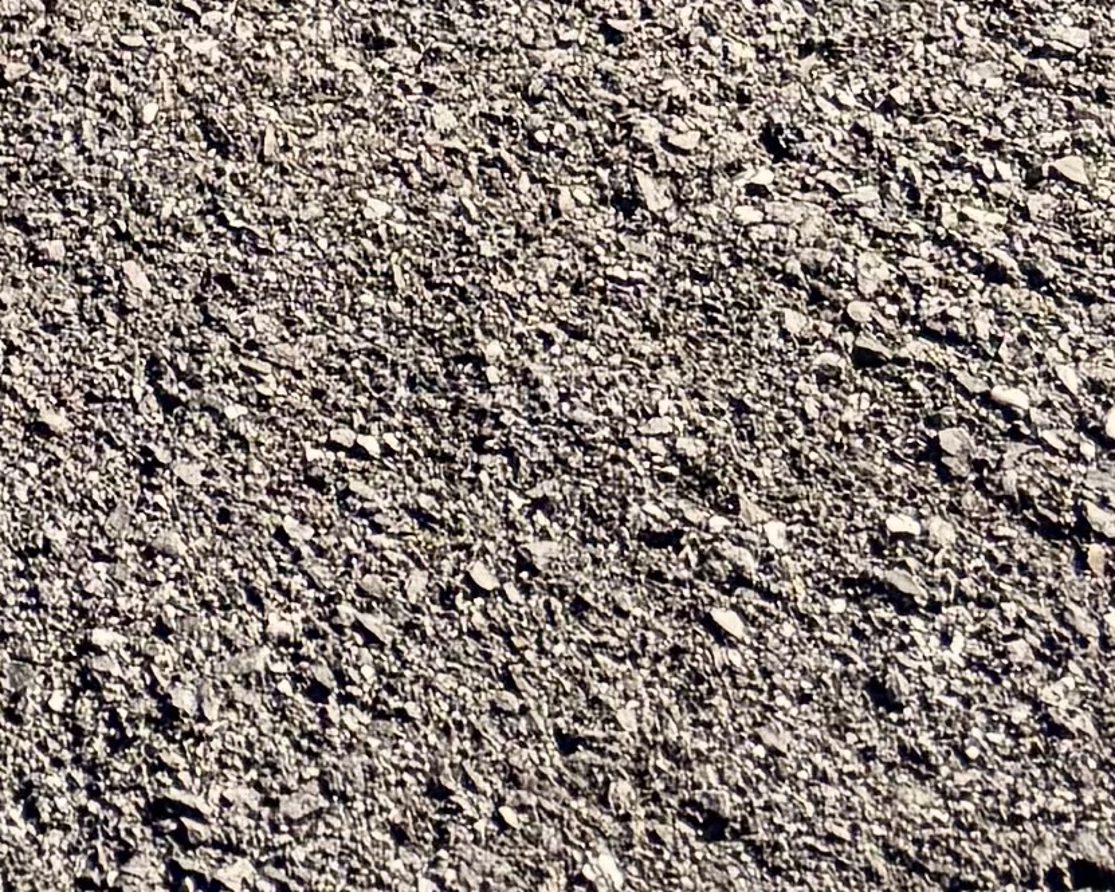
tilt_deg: -10.4
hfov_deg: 11.7
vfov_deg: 7.0
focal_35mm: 161
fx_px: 5314
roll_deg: -1.0
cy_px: -2778
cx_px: -297
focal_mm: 6.76
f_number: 1.78
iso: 80
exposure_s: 1/723
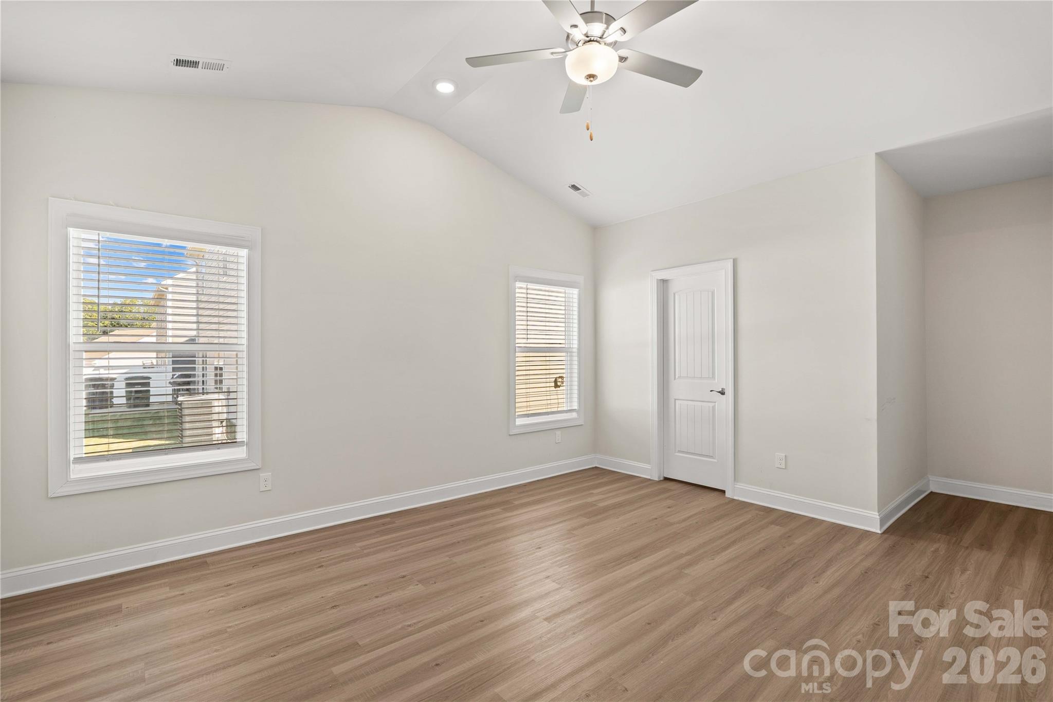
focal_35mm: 16
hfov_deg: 96.7
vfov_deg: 73.7
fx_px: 468
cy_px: 351
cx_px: 526
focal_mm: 16
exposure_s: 1/2
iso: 100
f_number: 8
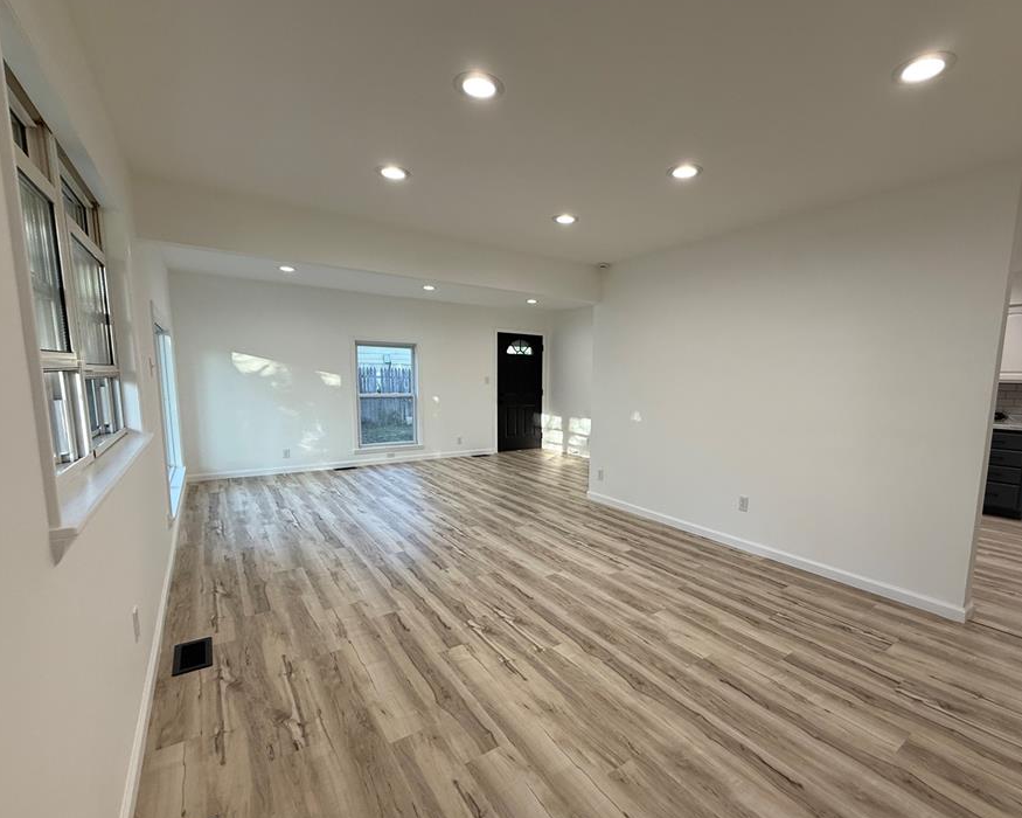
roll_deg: -1.2
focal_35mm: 16
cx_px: 572
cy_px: 438
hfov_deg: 92.7
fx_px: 484
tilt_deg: -7.1
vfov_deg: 80.3
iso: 100
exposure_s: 1/120
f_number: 2.2
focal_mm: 2.22
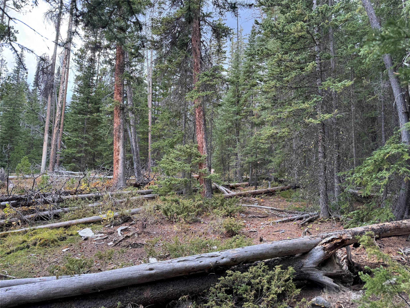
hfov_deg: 71.6
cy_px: 154
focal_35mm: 24
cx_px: 205
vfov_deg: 56.8
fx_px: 284
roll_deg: -1.4
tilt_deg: +8.4
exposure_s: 1/150
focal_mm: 6.76
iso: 64
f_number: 1.78
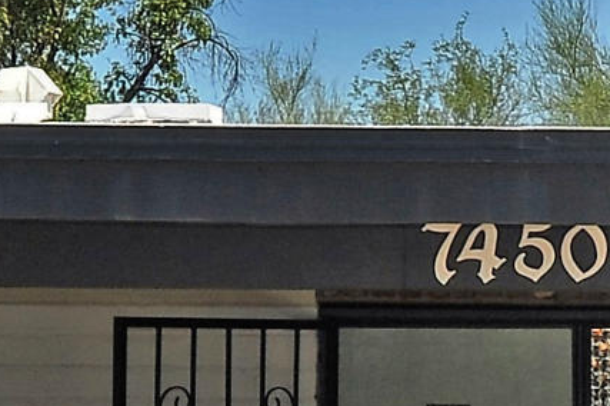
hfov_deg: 8.3
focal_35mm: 246
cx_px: 741
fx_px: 4165
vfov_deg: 5.5
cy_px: 514
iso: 320
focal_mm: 35
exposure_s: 1/320
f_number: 14
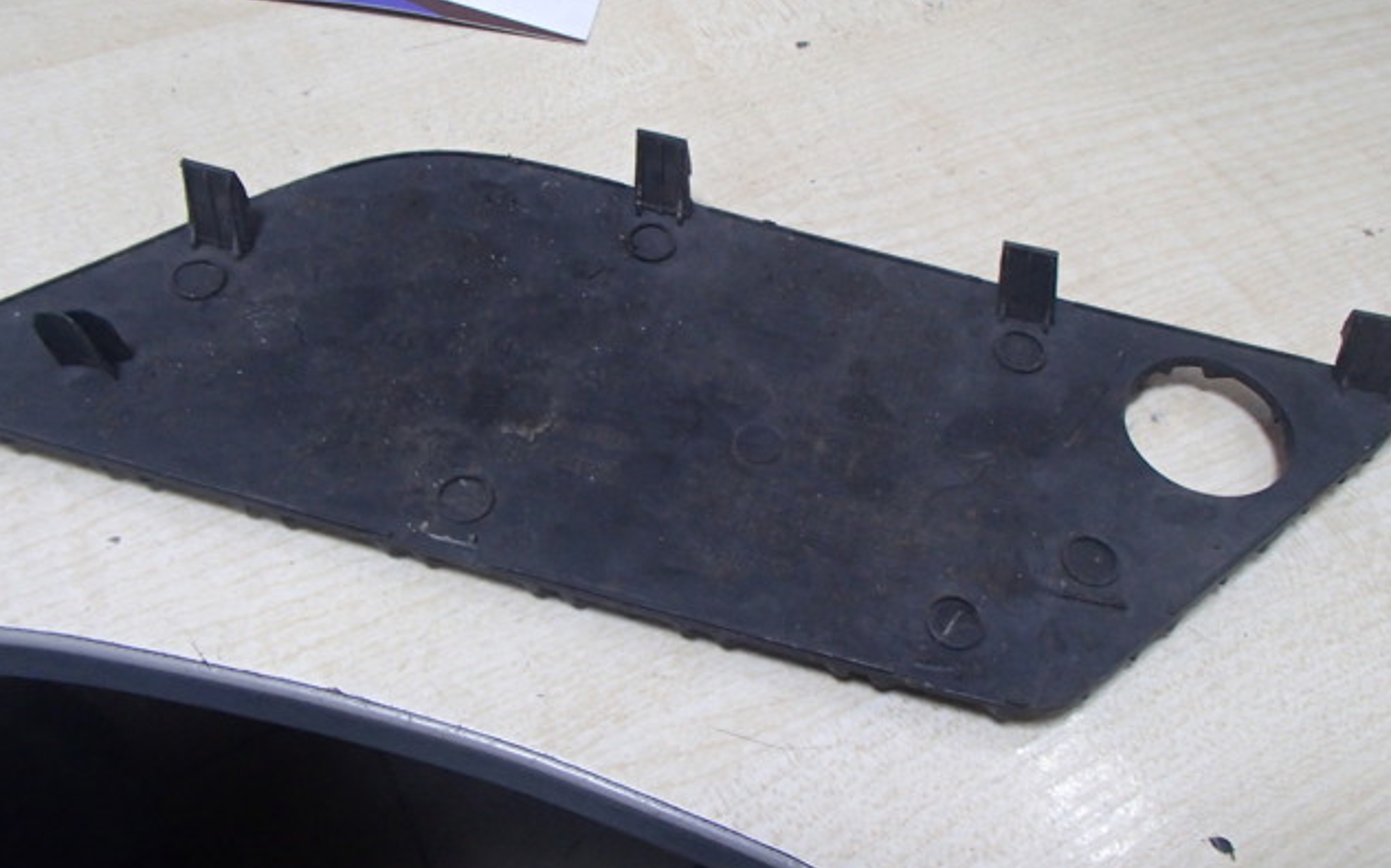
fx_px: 1137
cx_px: 694
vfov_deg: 41.8
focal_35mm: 30
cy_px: 408
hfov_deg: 62.9
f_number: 3.9
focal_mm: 5
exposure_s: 1/30
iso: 500
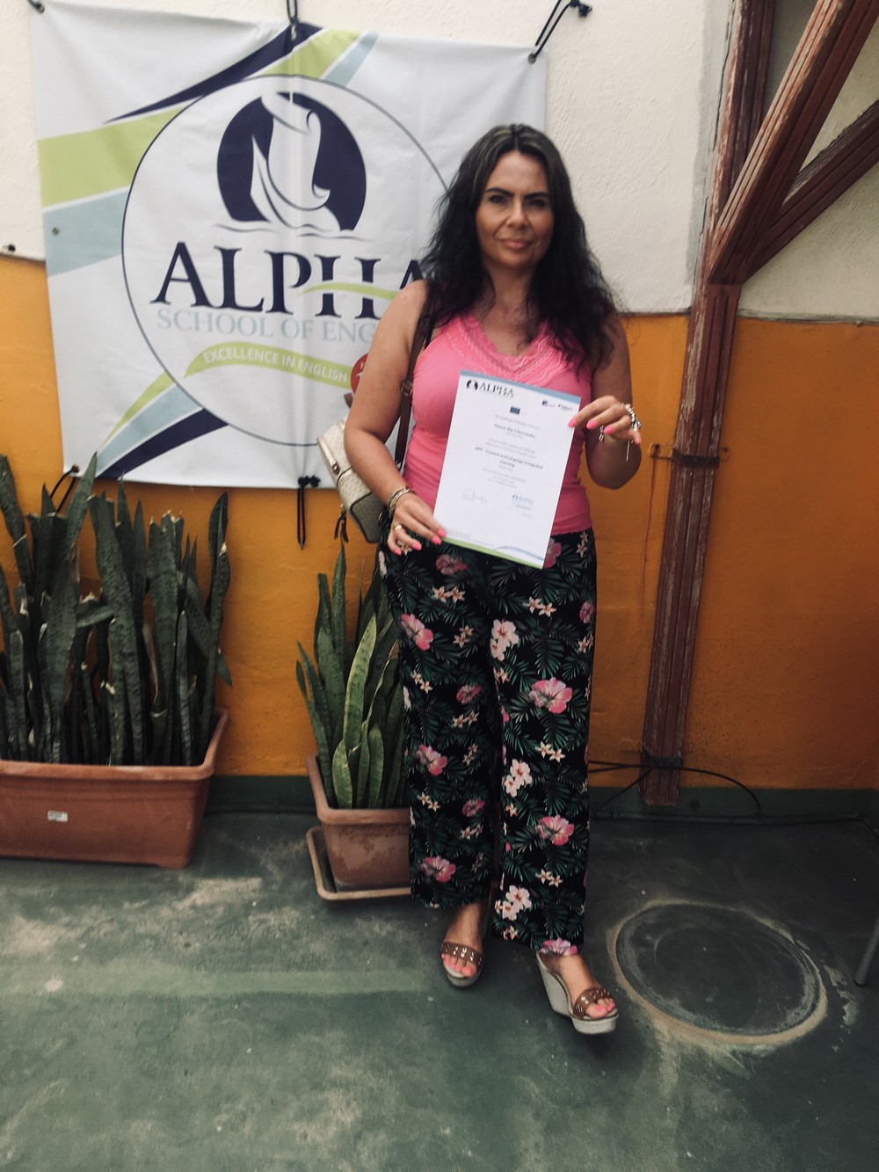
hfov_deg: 48.2
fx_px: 982
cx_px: 440
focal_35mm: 29
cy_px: 586
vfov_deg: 61.7
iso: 25
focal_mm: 4.15
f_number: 2.2
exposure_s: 1/549
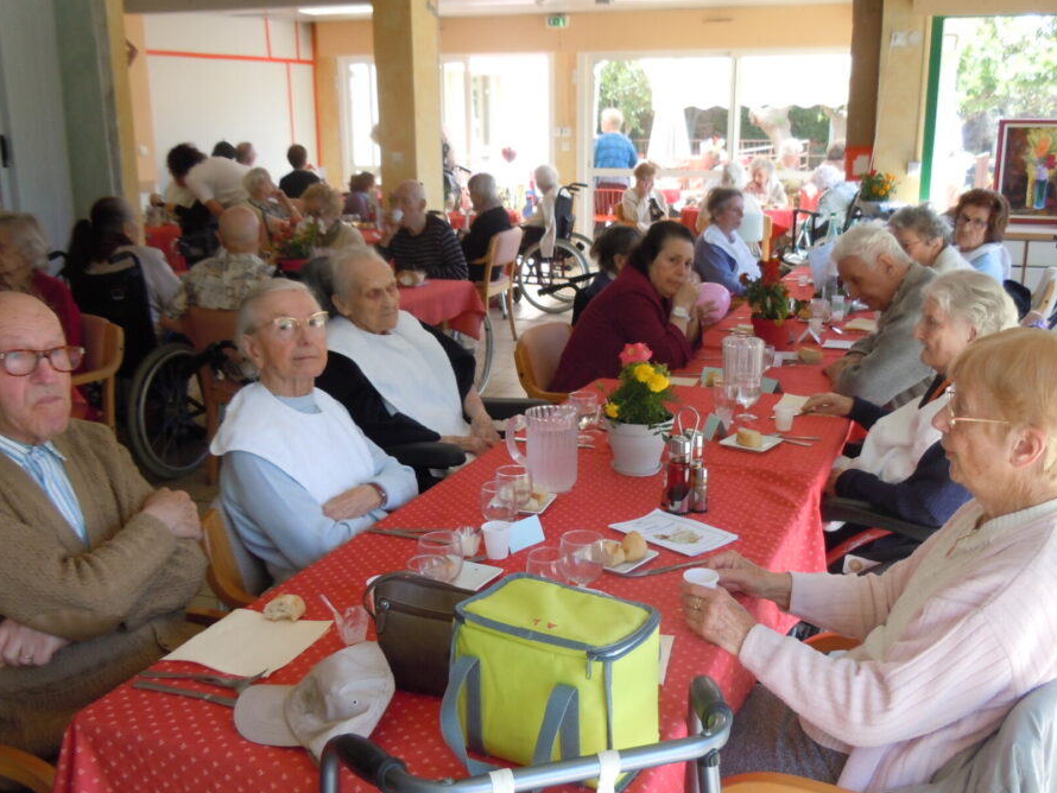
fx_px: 1100
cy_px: 426
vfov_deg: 39.7
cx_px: 564
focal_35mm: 36
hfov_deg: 51.3
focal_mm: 5.4
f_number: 3.5
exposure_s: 1/60
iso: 160
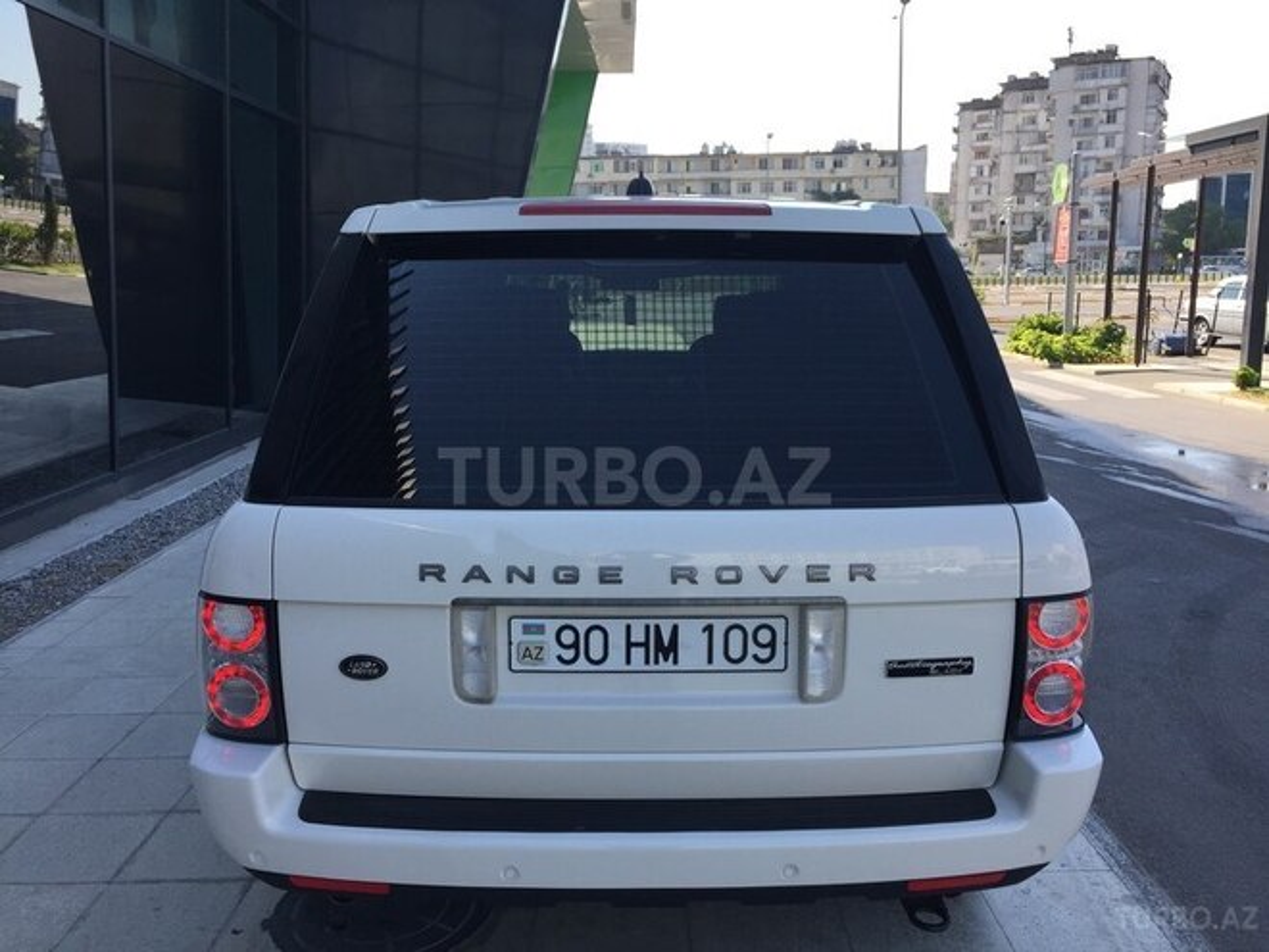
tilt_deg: -9.4
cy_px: 476
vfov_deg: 48.2
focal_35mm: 29
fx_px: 1063
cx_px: 634
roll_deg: +0.1
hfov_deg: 61.7
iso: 32
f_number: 2.2
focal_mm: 4.15
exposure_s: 1/694
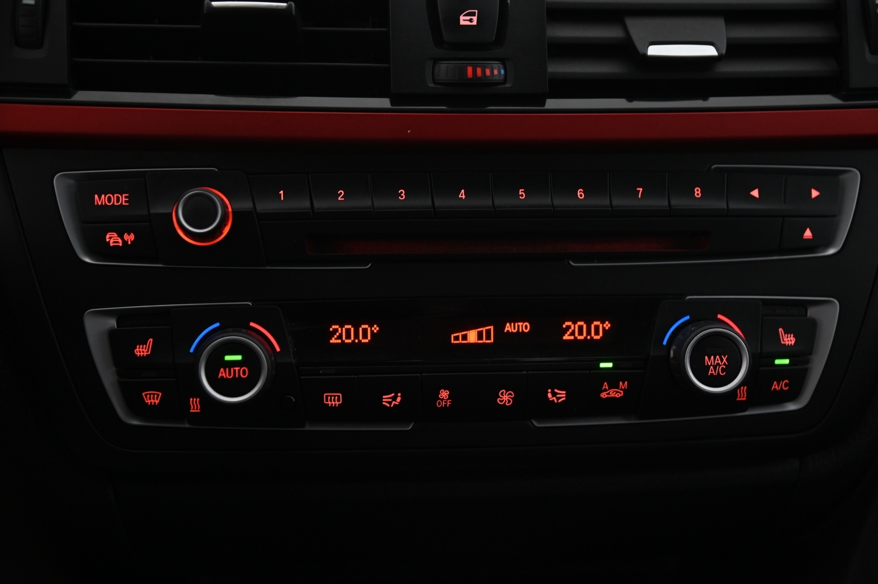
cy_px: 292
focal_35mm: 55
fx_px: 1340
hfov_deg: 36.3
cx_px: 439
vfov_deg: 24.6
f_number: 4
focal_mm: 55
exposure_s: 1/25
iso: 2000
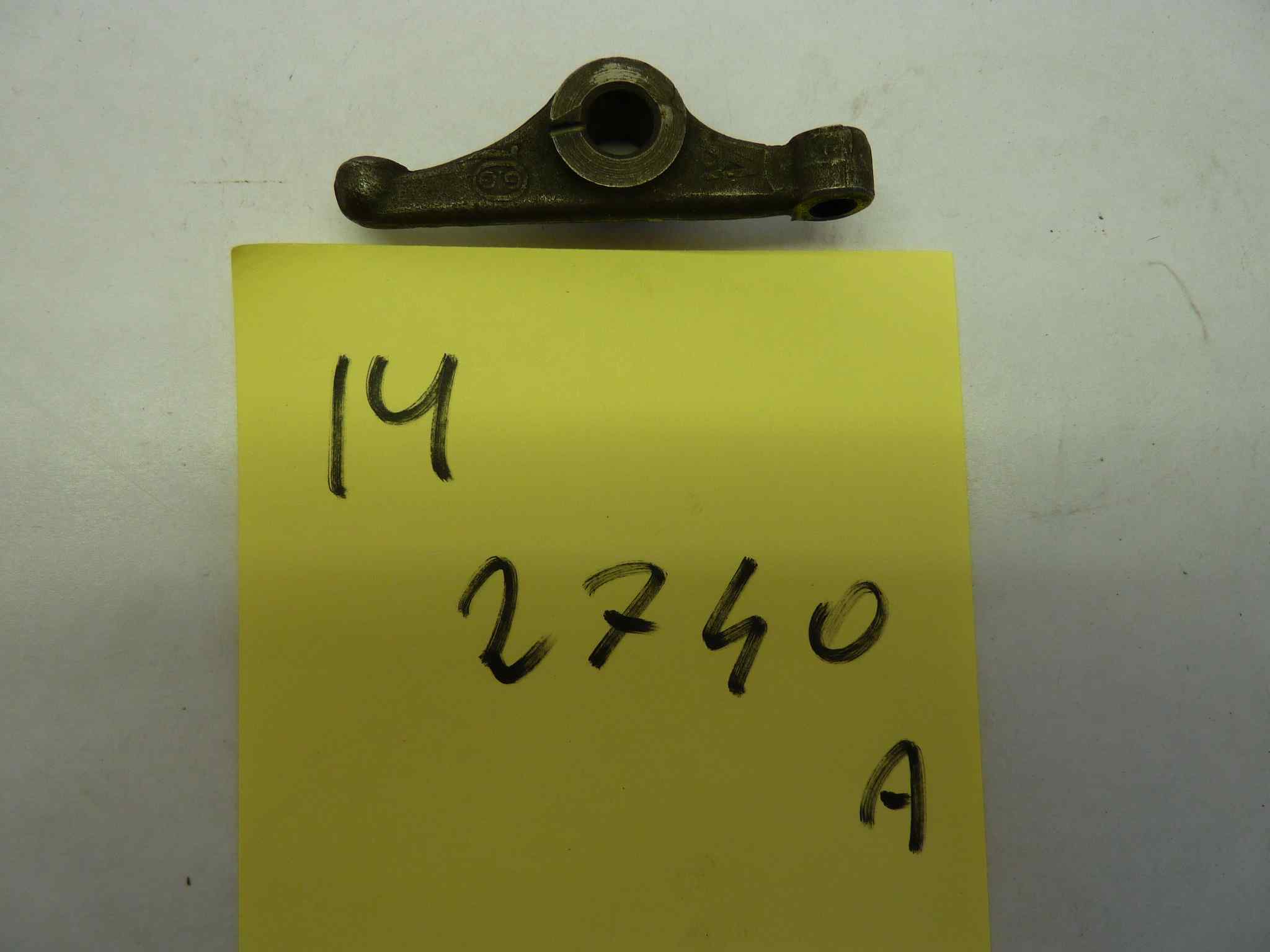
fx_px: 917
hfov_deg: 69.4
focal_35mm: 25
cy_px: 476
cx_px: 635
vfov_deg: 54.9
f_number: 3.3
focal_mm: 4.1
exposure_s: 1/60
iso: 80
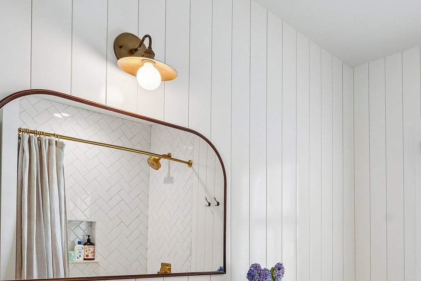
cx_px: 301
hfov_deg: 56.6
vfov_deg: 37.6
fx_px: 374
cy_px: 267
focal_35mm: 32
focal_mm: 16
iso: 400
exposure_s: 1/15
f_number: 8
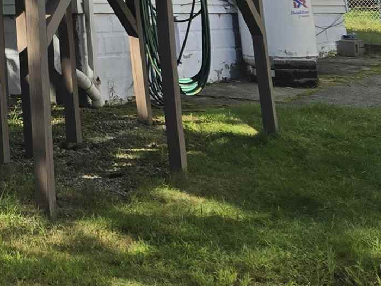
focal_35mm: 101
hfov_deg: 16.6
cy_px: -218
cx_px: -282
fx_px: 1112
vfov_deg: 13.3
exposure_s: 1/1418
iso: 25
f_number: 1.8
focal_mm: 5.4
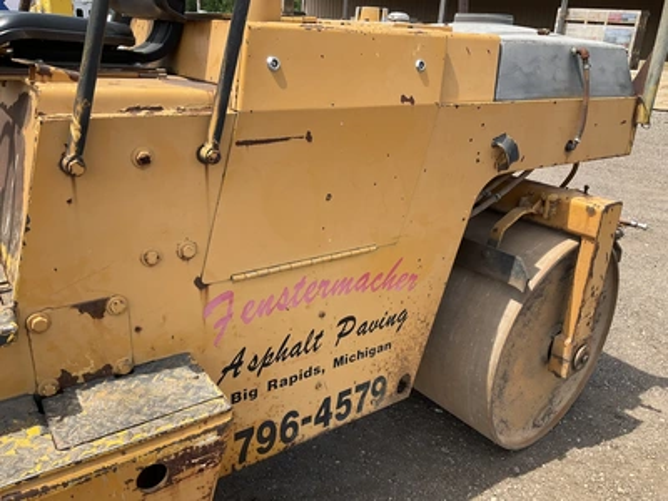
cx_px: 334
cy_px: 250
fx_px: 560
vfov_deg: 48.2
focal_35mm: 29
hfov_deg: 61.7
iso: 25
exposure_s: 1/759
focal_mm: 3
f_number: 1.8
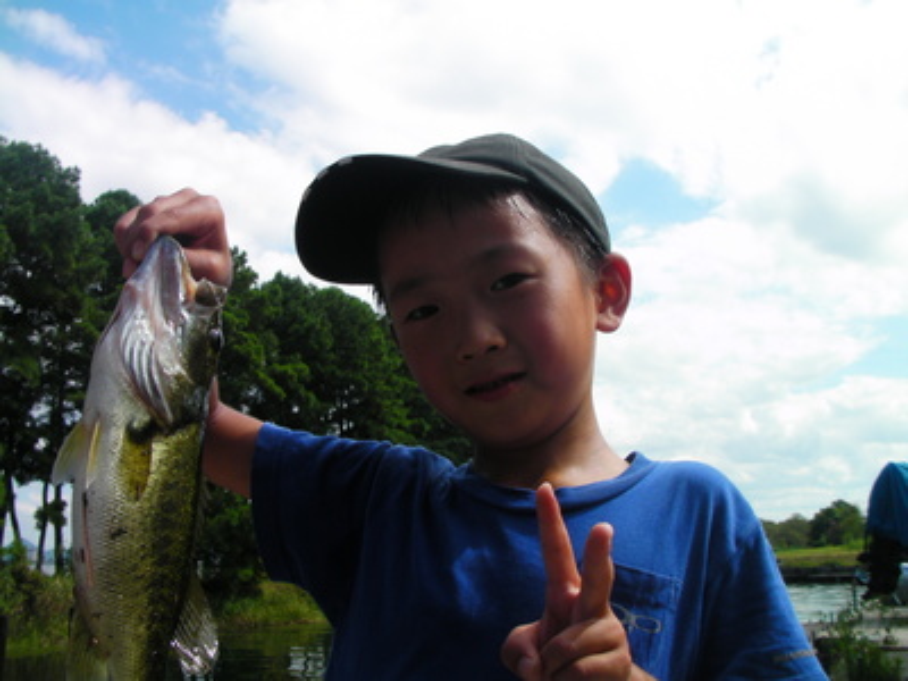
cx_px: 454
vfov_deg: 37.7
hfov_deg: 49.0
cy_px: 340
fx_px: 997
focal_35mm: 38
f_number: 4.5
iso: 50
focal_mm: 6.3
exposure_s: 1/302
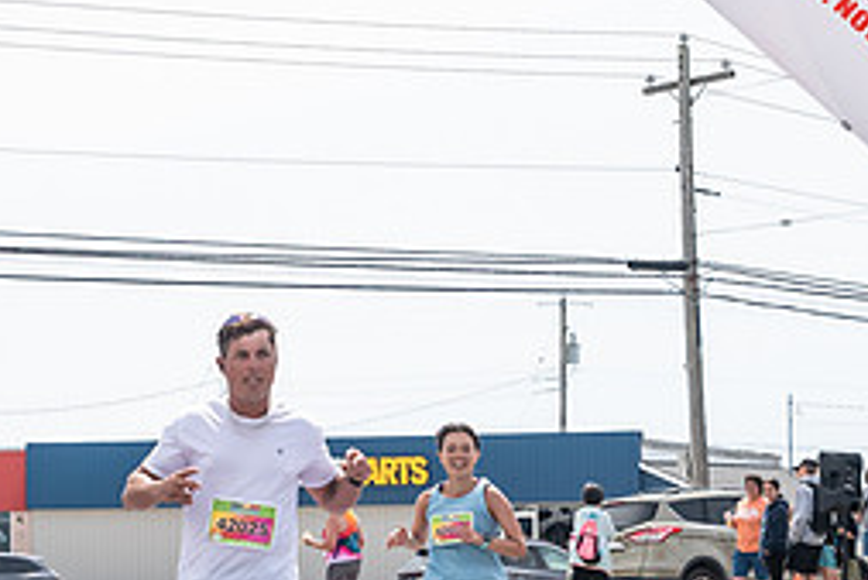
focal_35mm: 140
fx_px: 3377
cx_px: 424
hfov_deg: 14.6
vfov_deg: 9.8
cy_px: 322
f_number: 4
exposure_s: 1/4000
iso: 800
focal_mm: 48
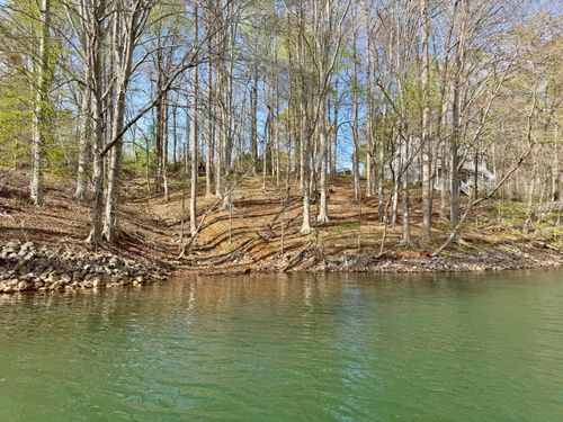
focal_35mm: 24
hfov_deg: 71.6
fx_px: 390
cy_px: 211
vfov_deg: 56.8
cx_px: 282
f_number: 1.78
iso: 80
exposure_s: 1/1767
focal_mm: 6.76
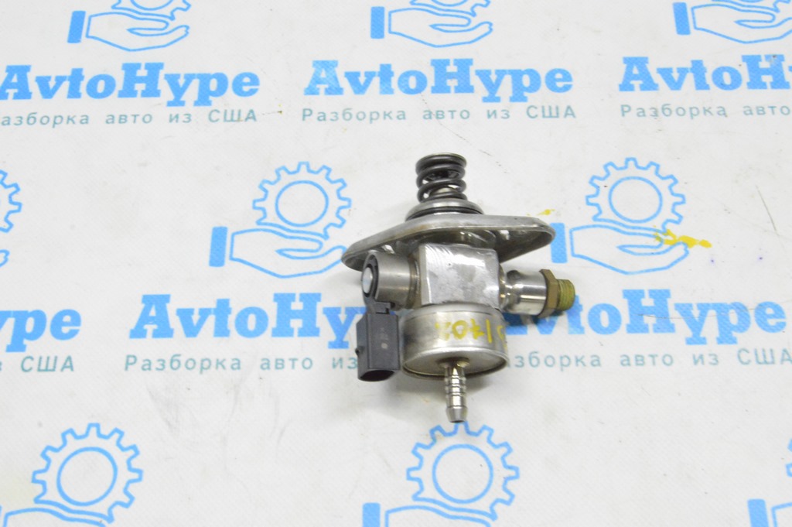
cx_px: 396
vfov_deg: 28.0
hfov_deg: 41.1
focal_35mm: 48
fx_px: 1055
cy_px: 264
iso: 6400
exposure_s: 1/15
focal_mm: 32
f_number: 20
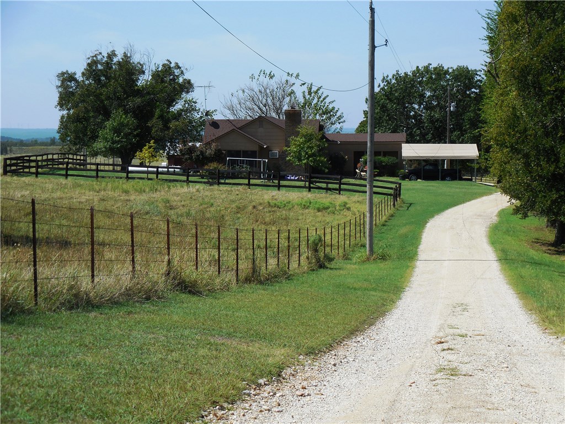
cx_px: 282
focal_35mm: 81
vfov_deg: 18.2
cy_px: 212
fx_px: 1322
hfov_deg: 24.1
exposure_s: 1/1000
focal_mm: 14.5
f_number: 4.9
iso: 125
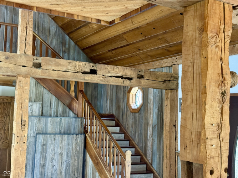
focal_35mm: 48
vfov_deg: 30.3
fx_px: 330
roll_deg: -1.7
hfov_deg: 39.7
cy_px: 89
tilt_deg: +3.2
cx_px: 119
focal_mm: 6.76
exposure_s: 1/40
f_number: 1.78
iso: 400
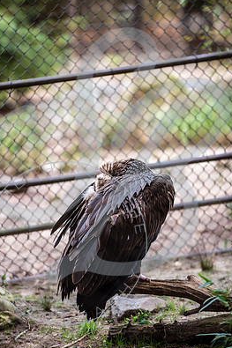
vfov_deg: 9.0
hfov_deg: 6.0
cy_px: 176
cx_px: 105
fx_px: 2206
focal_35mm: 228
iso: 200
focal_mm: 200
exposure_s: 1/250
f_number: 2.8
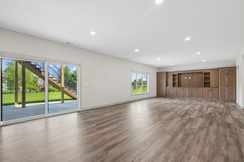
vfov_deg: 70.4
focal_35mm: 17
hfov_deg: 93.3
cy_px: 83
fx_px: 115
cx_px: 123
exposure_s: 1/25
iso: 400
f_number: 10
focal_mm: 16
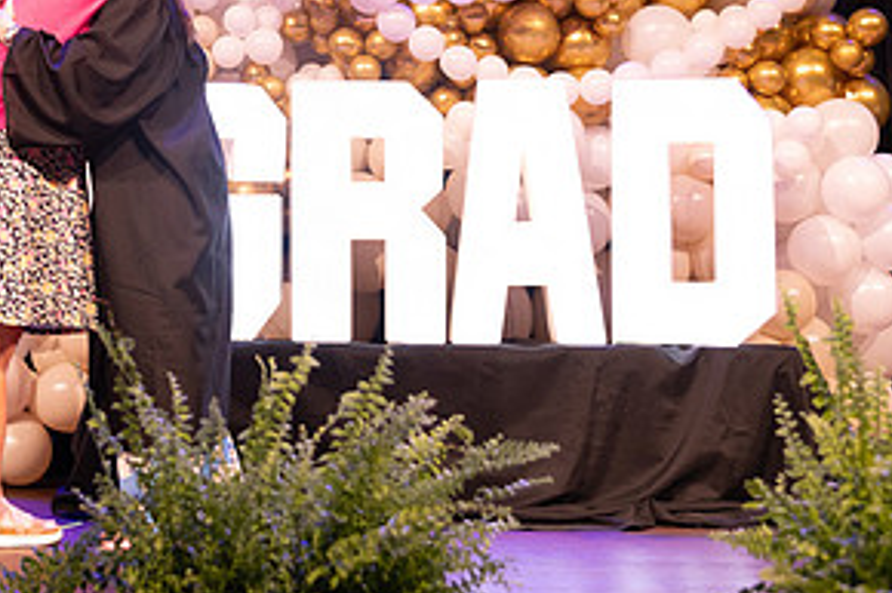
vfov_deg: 17.6
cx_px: 95
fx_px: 1882
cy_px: 23
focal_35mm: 76
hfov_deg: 25.8
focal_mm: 38
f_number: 4
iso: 1600
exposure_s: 1/200
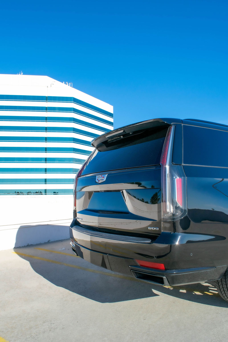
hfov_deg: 47.9
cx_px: 114
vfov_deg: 67.4
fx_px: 256
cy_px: 171
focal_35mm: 27
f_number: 10
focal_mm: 18
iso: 200
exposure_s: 1/400
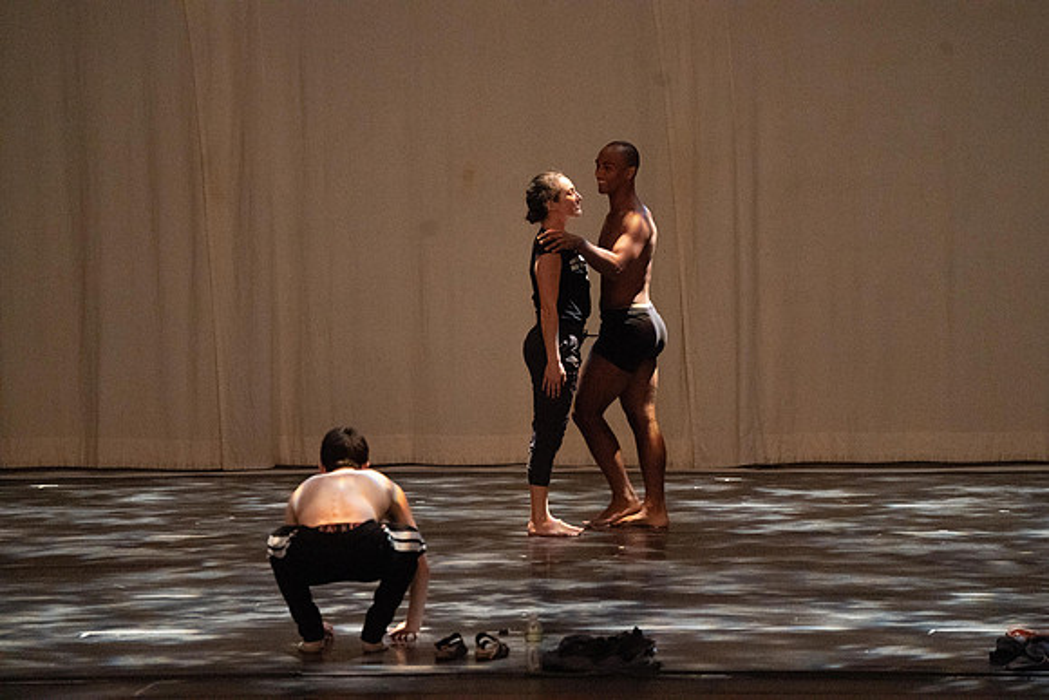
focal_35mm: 300
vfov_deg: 4.6
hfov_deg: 6.9
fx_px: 8743
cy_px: 350
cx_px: 524
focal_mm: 300
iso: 8000
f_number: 5.6
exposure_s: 1/160
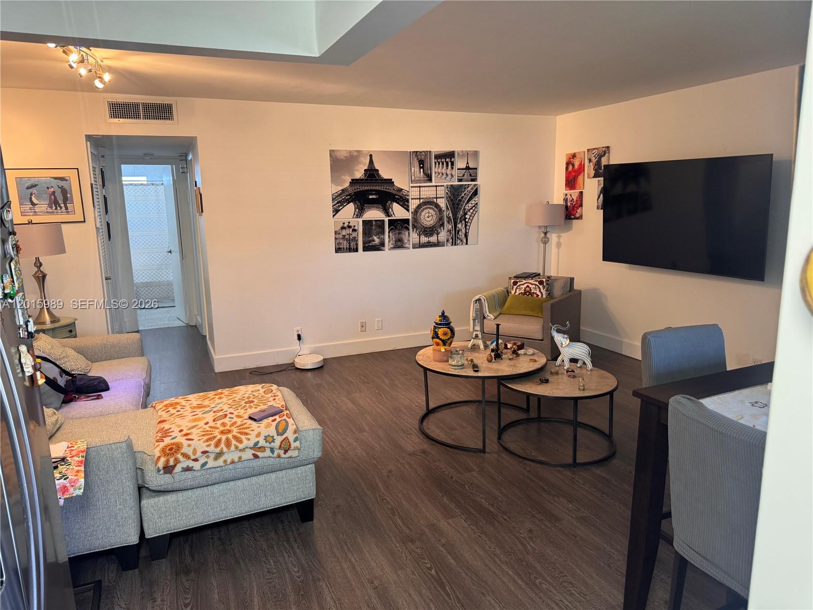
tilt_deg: -12.1
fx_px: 564
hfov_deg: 71.6
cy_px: 305
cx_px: 406
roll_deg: +0.7
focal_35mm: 24
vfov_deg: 56.8
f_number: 1.78
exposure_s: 1/60
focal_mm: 6.76
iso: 200
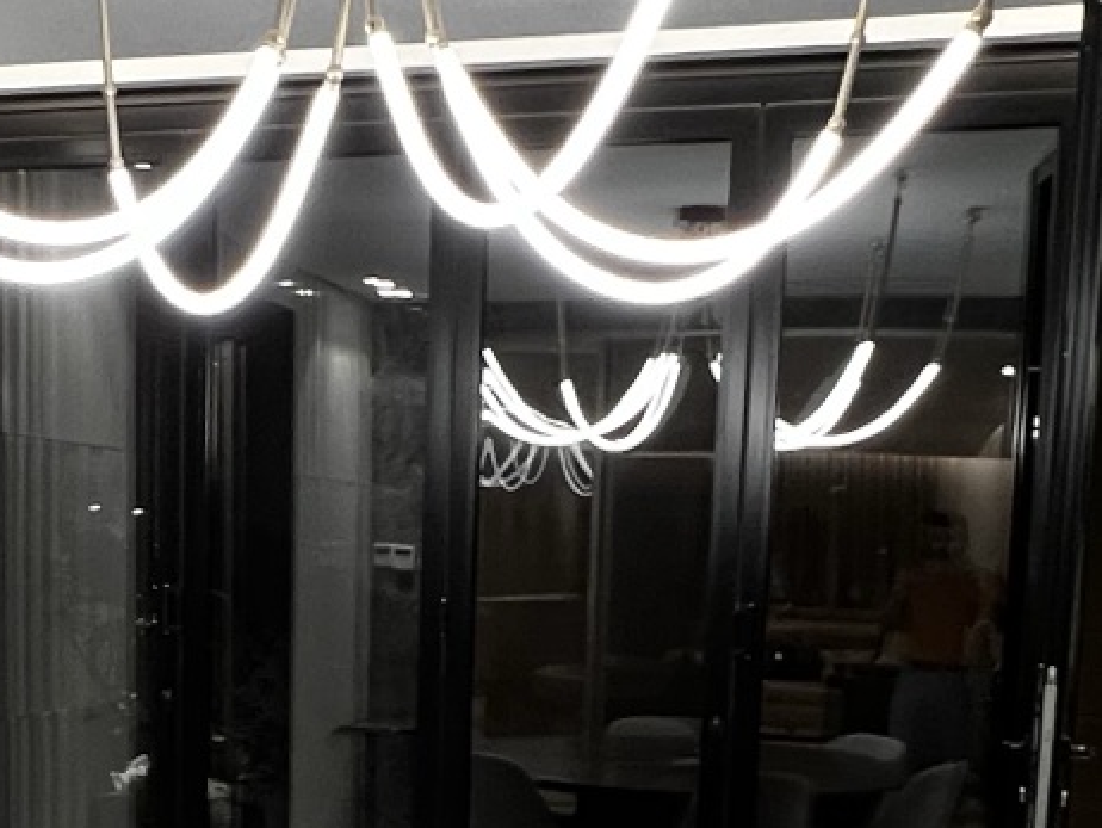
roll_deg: -1.6
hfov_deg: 35.1
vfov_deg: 25.8
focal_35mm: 54
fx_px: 1720
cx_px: 351
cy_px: 816
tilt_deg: -6.8
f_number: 1.8
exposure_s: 1/59
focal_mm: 1.57
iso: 250
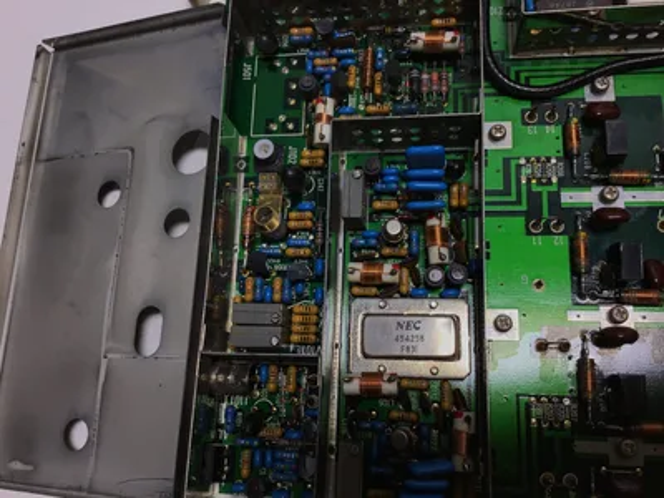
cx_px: 332
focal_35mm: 31
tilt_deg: -73.6
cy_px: 249
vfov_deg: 45.4
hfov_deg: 58.4
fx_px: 595
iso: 25
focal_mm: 3.3
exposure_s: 1/272
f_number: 2.4
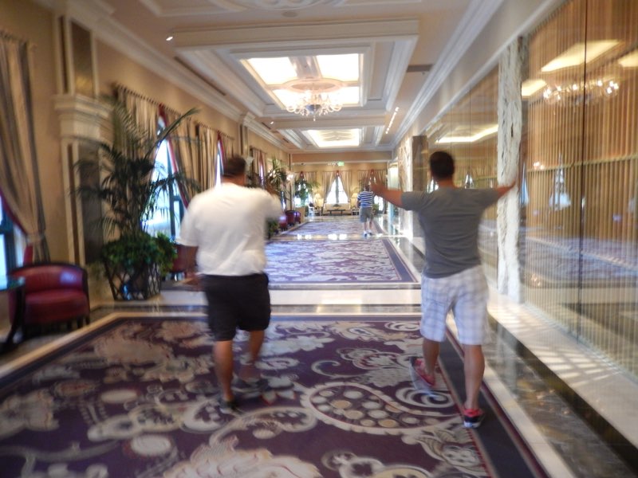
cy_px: 239
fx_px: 461
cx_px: 319
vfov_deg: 54.9
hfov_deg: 69.4
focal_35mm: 25
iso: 450
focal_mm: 4.5
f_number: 3.4
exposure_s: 1/8
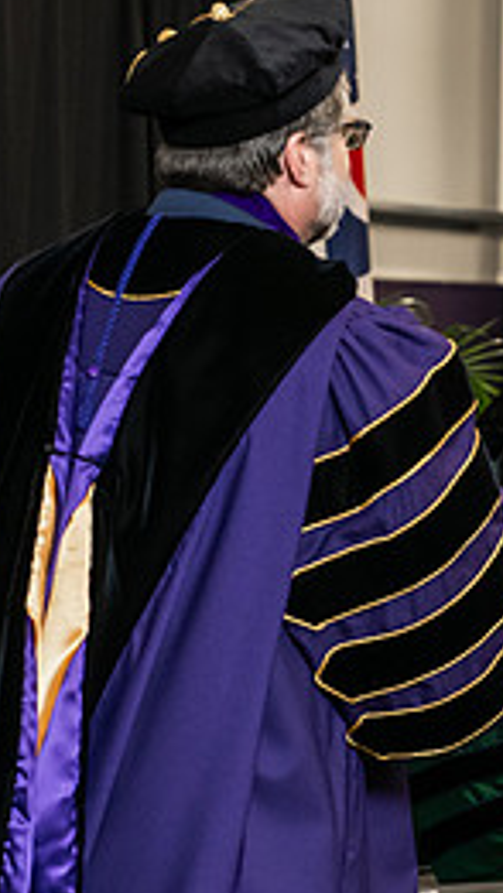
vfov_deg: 13.2
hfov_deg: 7.4
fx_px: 3861
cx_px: 476
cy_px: 323
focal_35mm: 163
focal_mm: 70
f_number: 5
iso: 2500
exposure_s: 1/200
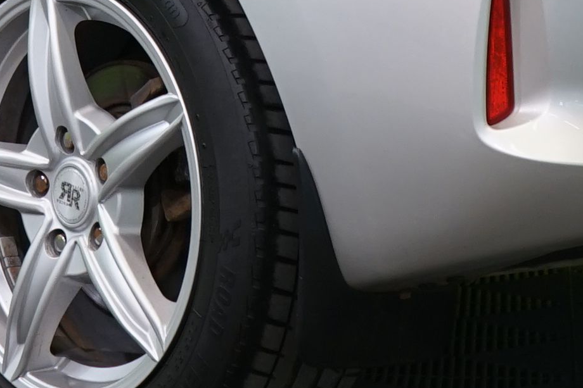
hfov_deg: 7.2
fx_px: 4647
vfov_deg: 4.7
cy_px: -454
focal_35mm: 287
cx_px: 221
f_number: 5.6
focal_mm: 44
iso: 400
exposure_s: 1/30
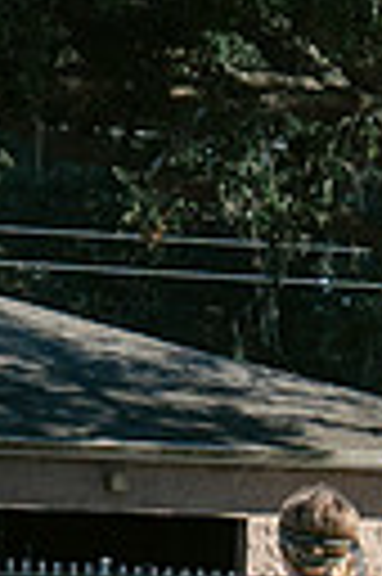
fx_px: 10389
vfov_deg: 3.2
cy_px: 631
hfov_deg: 2.1
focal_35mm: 651
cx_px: -512
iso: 250
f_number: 5.6
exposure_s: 1/800
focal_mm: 70
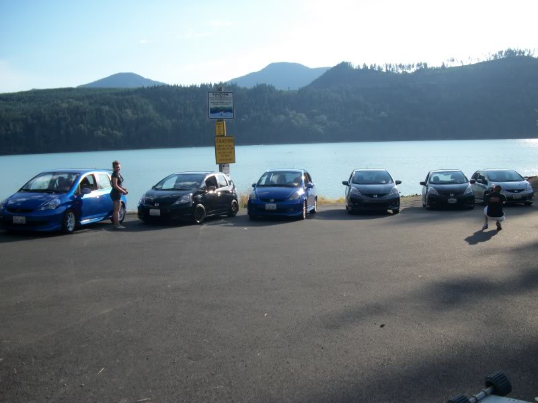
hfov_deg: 56.8
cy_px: 202
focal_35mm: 32
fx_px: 497
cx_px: 269
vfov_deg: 44.2
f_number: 8.8
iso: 80
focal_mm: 5.7
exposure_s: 1/125
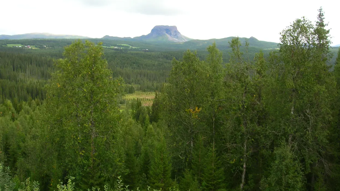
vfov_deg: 31.2
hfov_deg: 52.8
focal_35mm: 38
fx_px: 343
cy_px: 85
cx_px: 168
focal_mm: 5.7
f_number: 4.9
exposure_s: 1/79.1
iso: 50
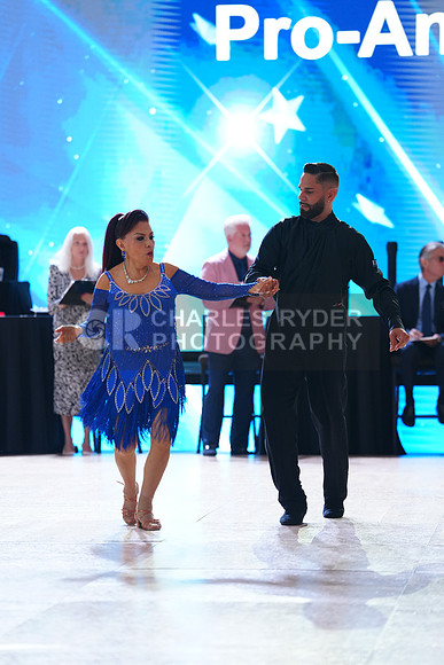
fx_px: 2459
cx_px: 222
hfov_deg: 10.3
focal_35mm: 133
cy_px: 332
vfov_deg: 15.4
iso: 1250
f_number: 2.8
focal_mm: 133
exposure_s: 1/400
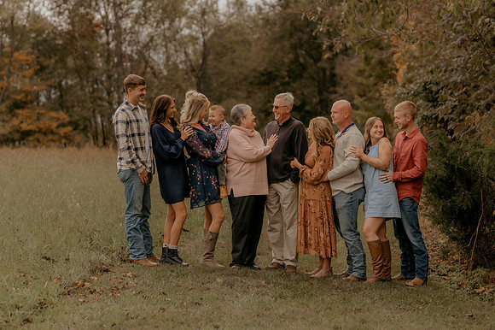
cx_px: 248
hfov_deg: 23.9
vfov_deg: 16.1
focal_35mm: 85
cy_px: 165
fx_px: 1168
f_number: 2.8
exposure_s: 1/800
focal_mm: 85
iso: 125
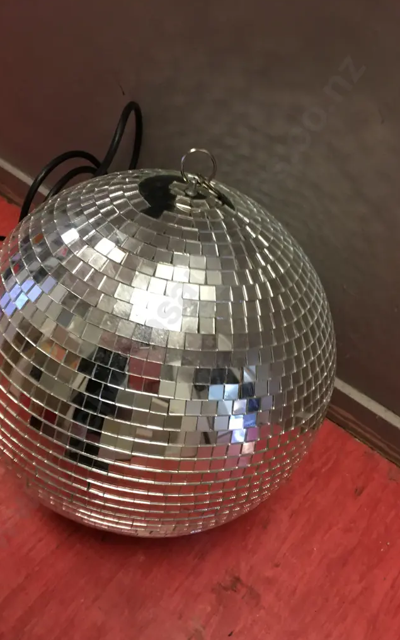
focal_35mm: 31
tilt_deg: -51.7
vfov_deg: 61.2
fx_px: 540
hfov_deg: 40.5
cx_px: 164
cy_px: 319
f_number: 2.2
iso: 64
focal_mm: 4.15
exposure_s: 1/17
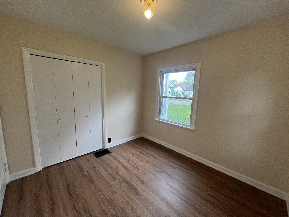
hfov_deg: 106.2
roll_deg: -1.2
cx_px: 144
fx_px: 109
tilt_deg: -8.0
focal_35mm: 13
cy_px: 108
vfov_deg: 89.9
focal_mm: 1.57
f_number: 1.8
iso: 100
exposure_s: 1/120
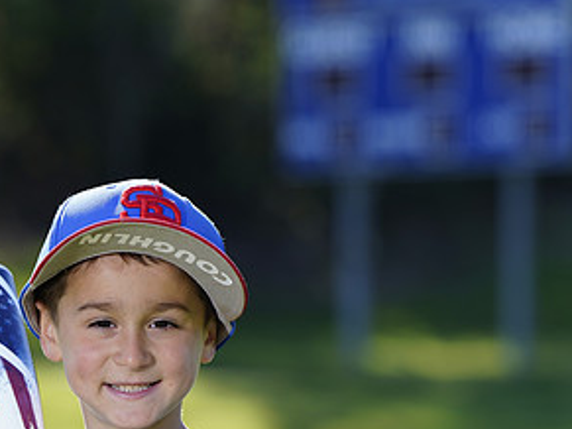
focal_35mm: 378
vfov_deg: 3.9
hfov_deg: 5.2
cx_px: 213
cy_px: 518
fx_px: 6244
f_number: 5
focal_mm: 197
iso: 100
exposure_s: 1/250
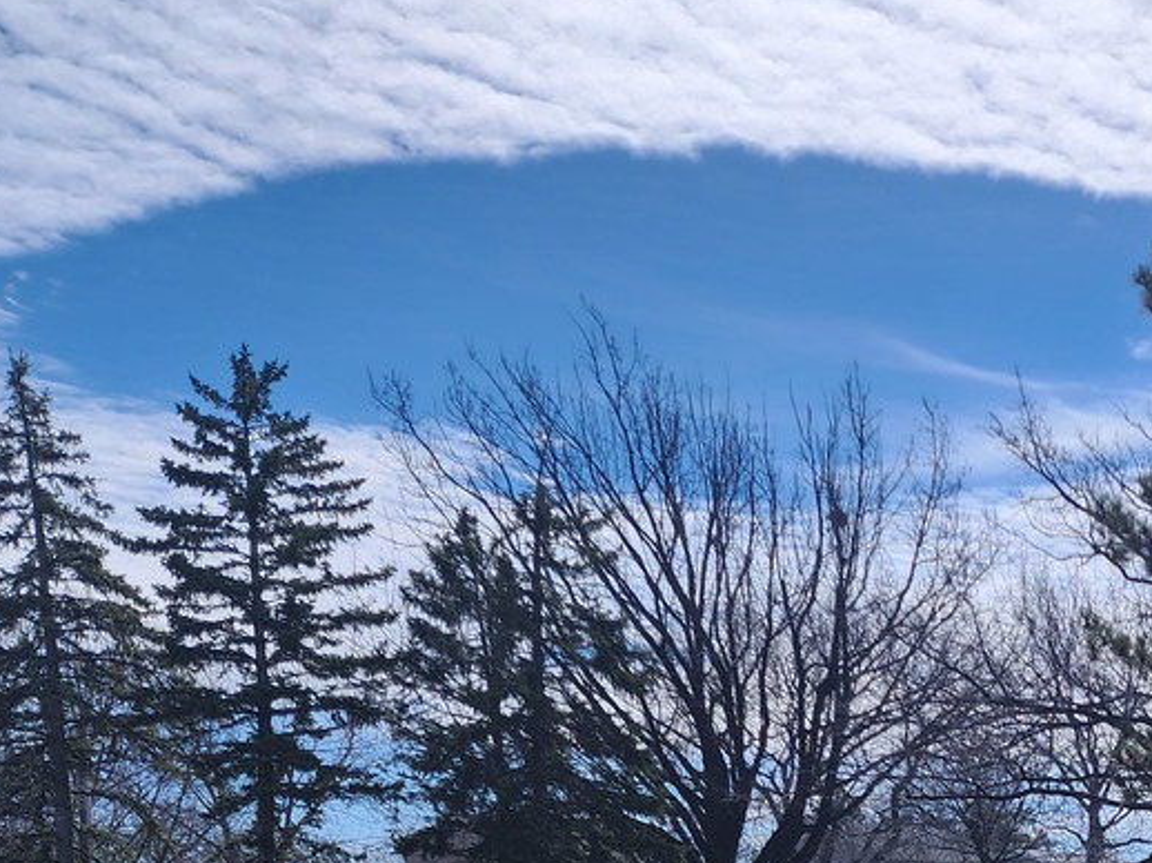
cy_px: 1152
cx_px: 1303
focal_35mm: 64
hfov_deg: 27.4
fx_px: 2129
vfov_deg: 20.7
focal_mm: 6.4
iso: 12
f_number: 1.8
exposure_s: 1/1751
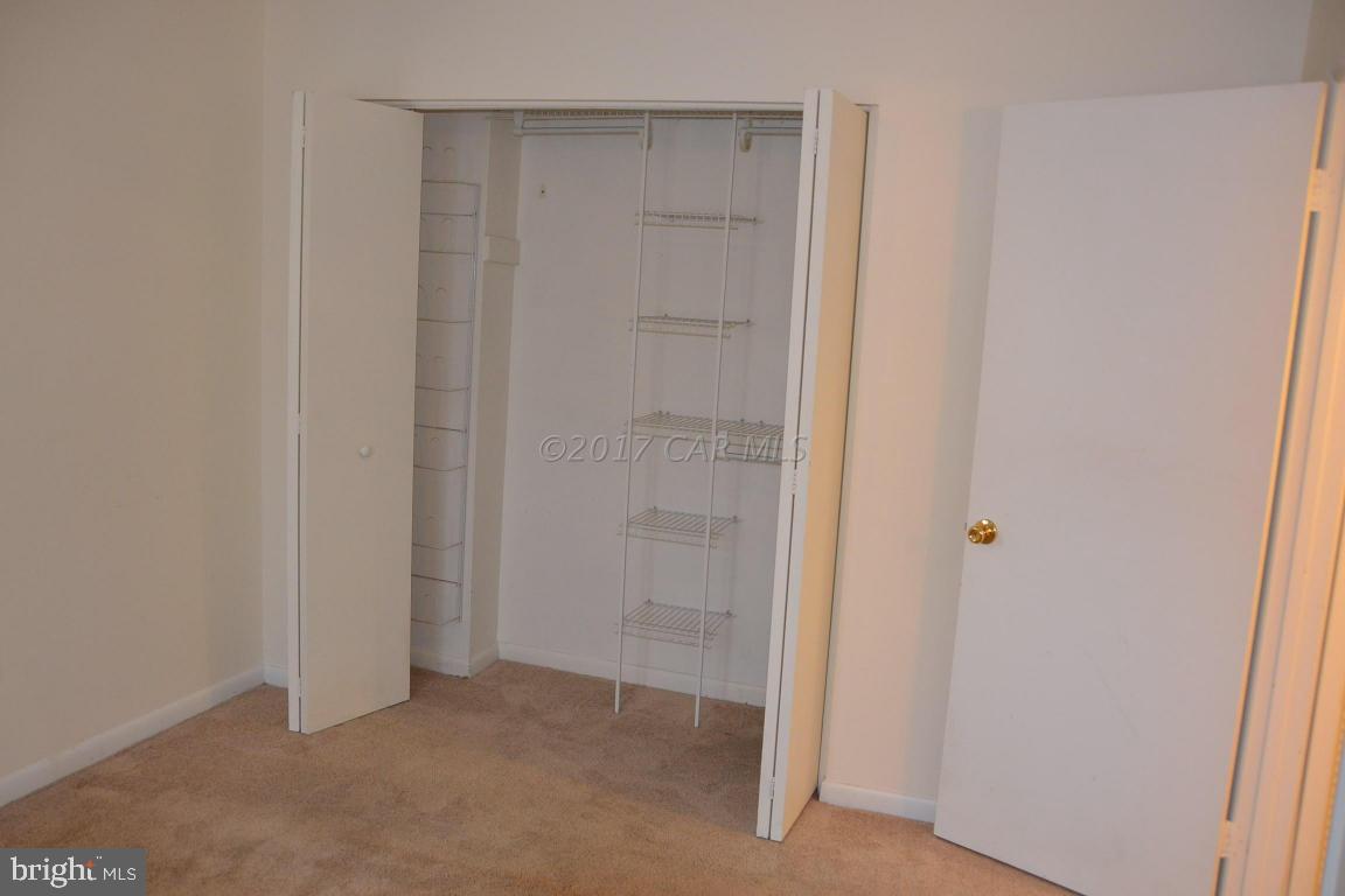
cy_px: 448
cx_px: 672
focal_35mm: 30
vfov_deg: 43.6
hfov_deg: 61.9
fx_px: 1121
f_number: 3.5
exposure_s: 1/60
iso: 900
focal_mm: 20
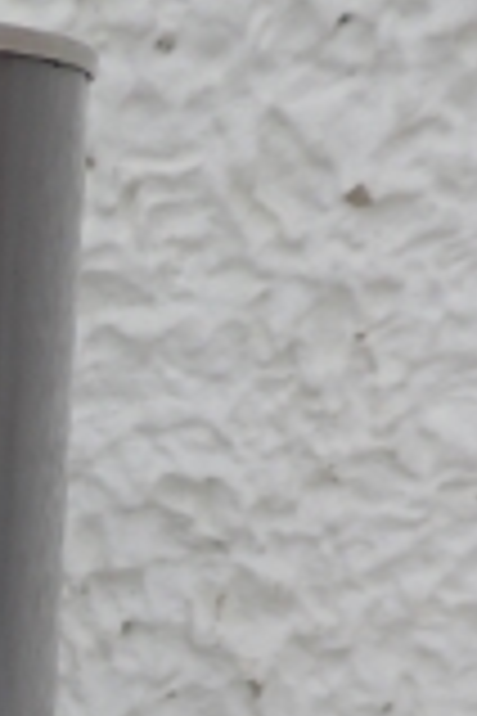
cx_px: -351
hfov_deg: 13.3
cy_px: 675
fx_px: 1868
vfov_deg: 21.1
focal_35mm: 94
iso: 80
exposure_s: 1/500
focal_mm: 4.3
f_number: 3
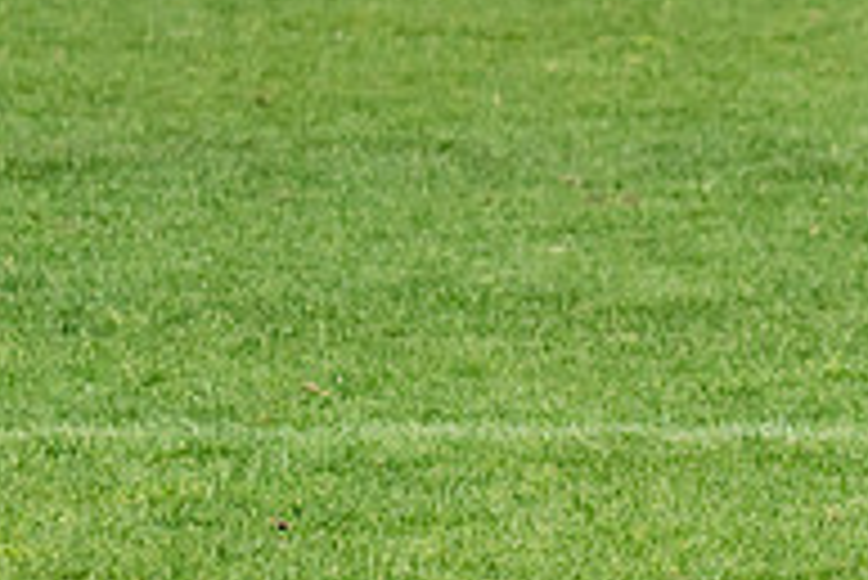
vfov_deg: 2.0
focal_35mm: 695
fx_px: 16769
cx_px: 1644
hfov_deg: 2.9
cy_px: 81
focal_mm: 170
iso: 800
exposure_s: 1/1600
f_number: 9
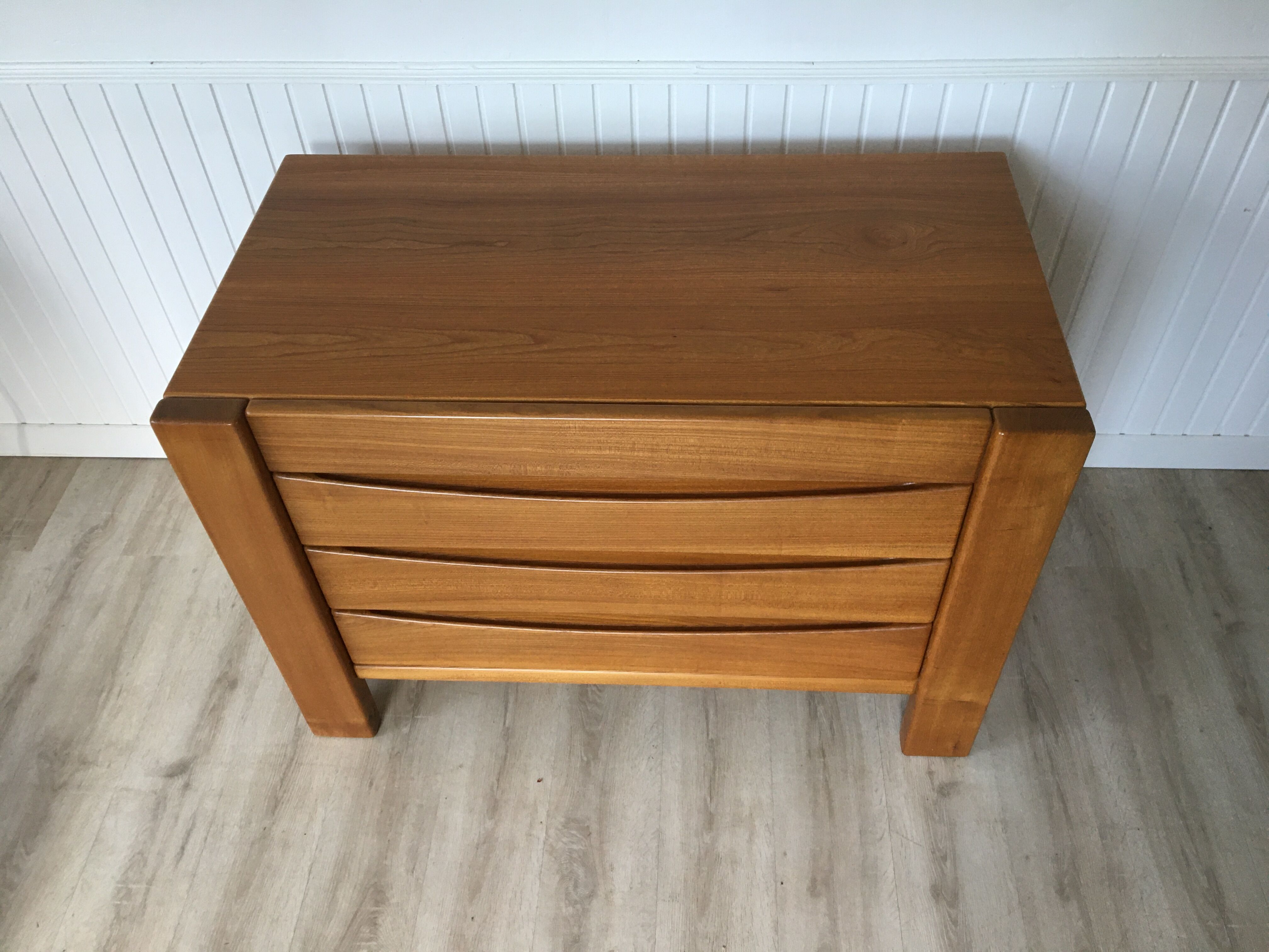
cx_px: 634
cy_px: 476
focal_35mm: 29
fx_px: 1063
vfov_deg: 48.2
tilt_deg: -46.7
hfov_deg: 61.7
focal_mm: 4.15
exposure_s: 1/33
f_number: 2.2
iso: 50
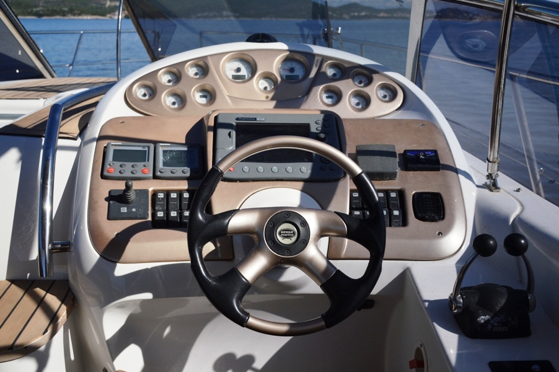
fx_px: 559
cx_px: 280
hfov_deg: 53.2
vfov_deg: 36.8
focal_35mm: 36
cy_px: 186
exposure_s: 1/3200
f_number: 3.8
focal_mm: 24
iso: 125
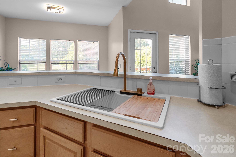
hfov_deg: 100.4
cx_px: 118
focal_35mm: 15
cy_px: 78
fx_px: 98
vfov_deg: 77.3
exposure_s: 1/15
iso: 250
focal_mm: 10
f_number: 8
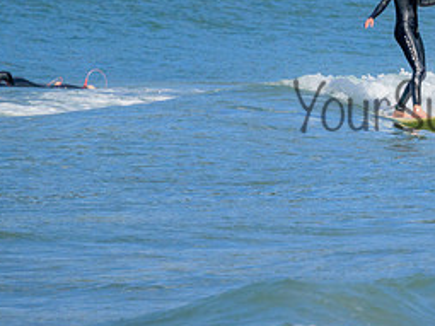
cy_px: 91
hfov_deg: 1.1
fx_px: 21981
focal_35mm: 1750
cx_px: 469
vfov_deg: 0.8
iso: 1250
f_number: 11
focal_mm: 800
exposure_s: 1/1250
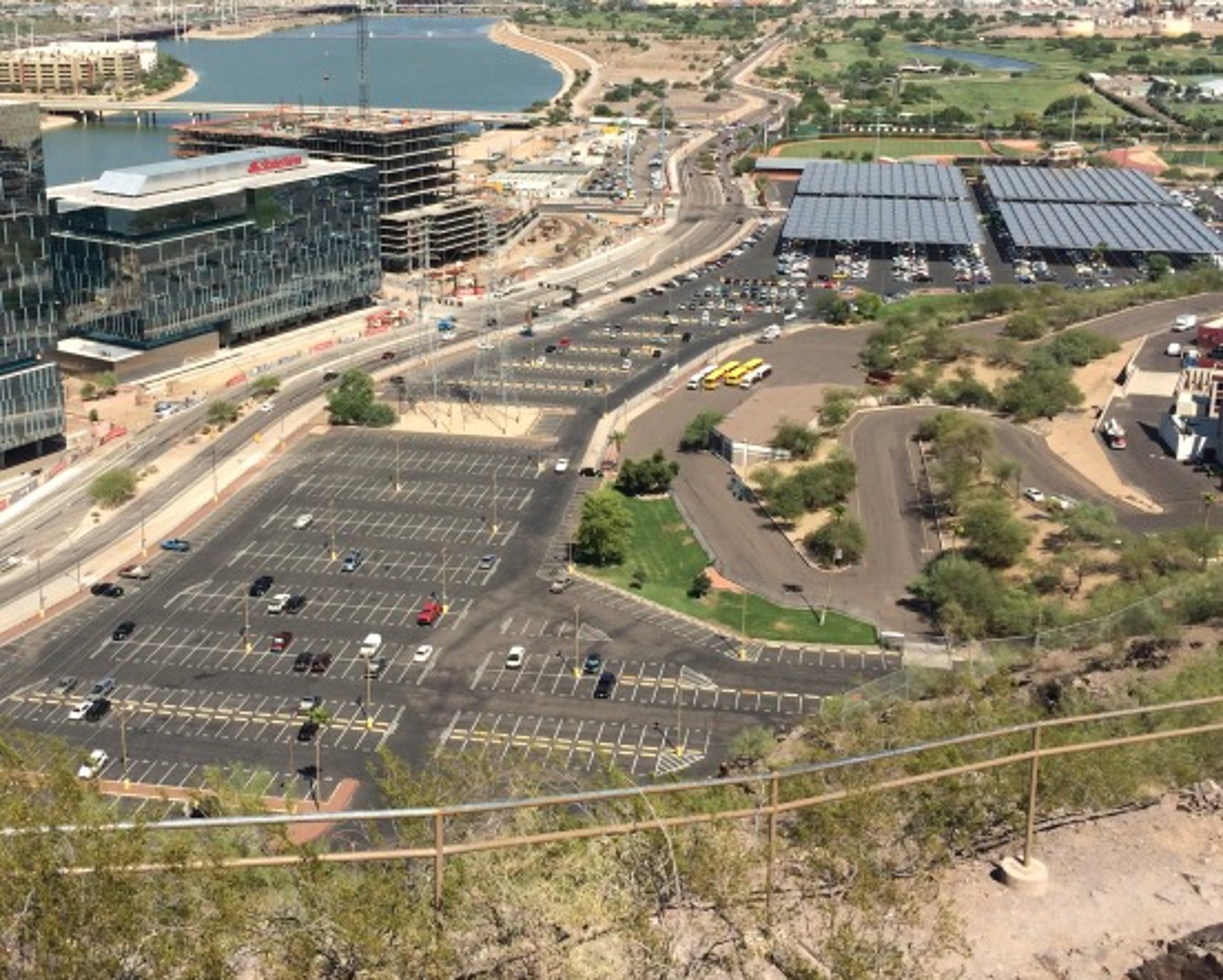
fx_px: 1485
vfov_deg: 36.2
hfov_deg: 44.6
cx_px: 496
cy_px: 337
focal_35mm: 41
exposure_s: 1/2740
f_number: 2.2
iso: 32
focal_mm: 4.15
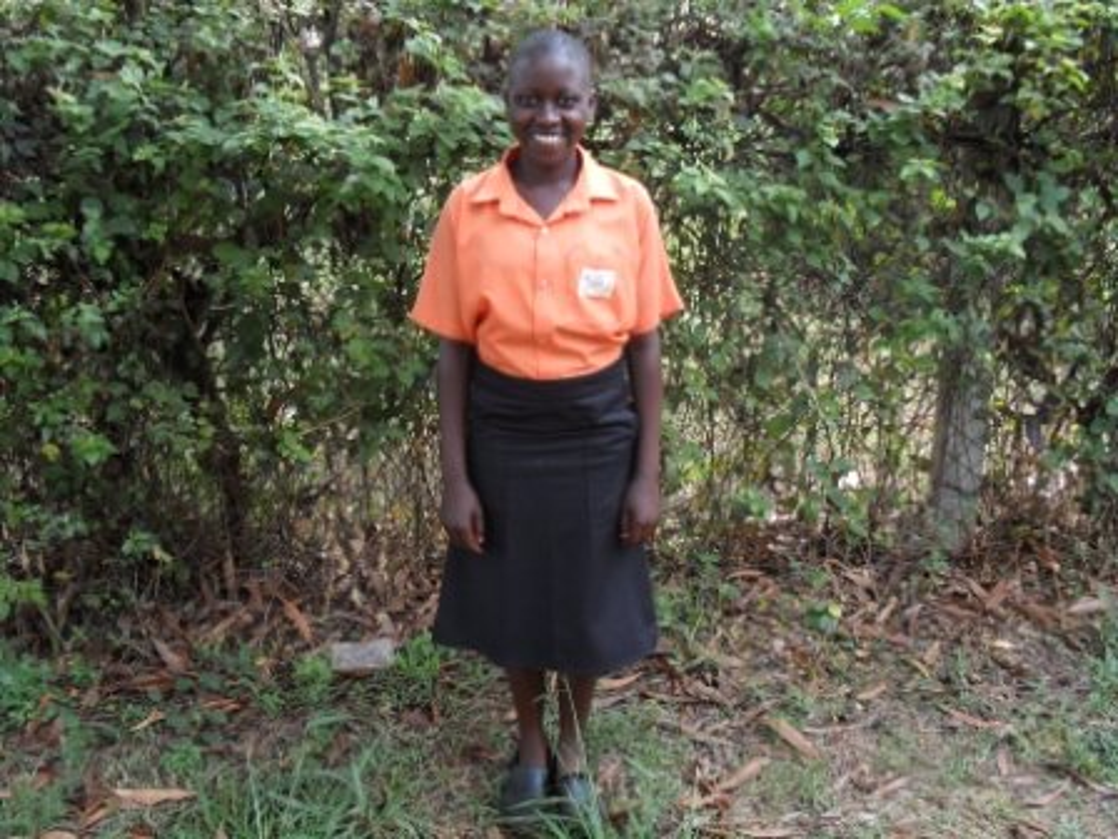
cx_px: 559
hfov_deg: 52.6
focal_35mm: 35
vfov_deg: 40.7
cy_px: 420
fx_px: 1130
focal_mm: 6.3
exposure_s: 1/125
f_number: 3.2
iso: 100
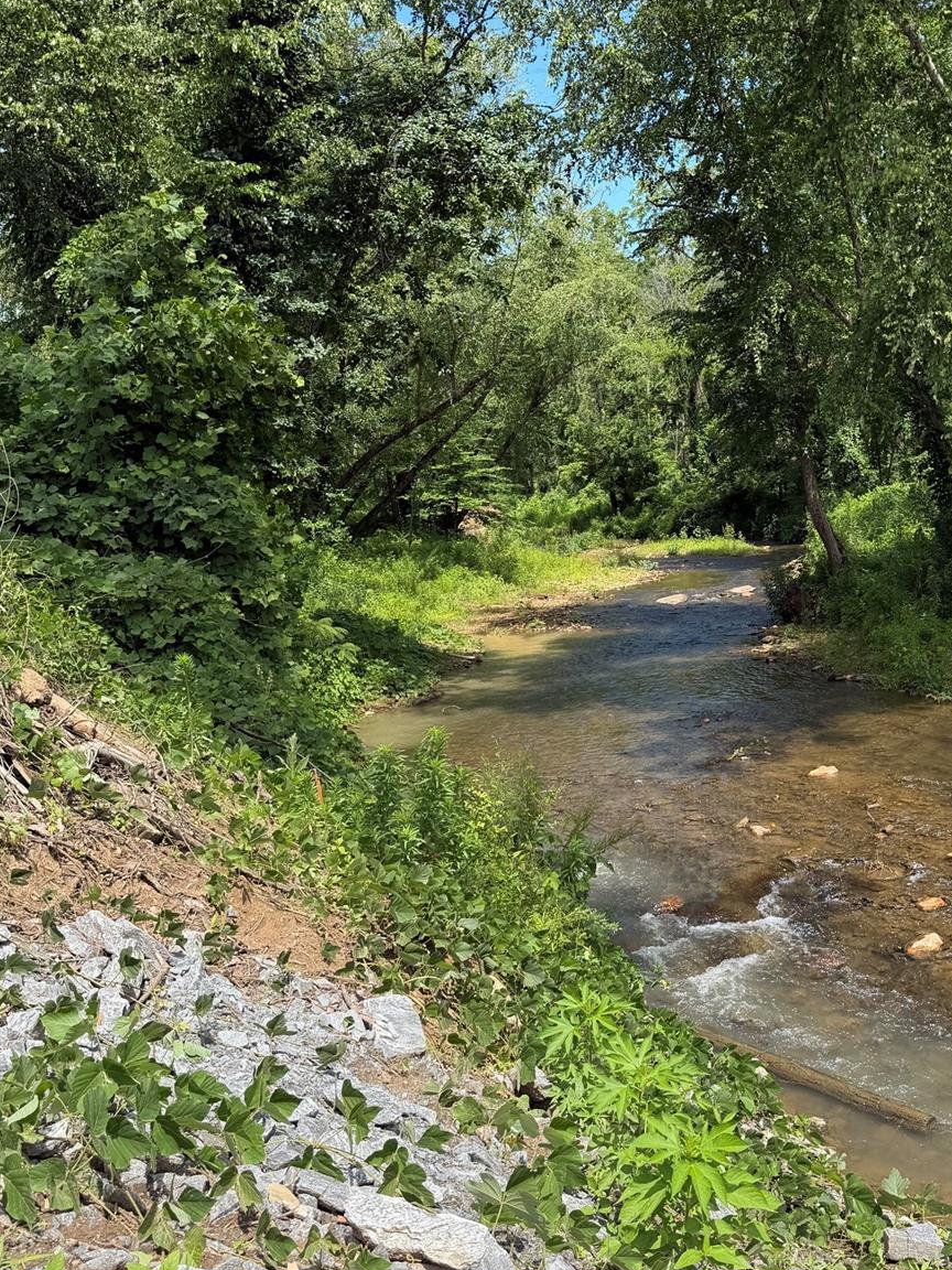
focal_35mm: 32
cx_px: 598
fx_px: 1173
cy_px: 664
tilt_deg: -8.6
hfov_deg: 43.8
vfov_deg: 56.8
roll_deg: +3.5
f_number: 1.78
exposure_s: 1/1770
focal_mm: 6.76
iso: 80
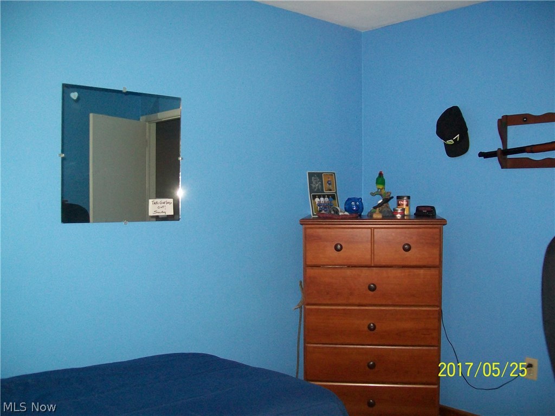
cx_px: 278
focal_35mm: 36
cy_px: 208
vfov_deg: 39.7
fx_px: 577
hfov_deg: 51.4
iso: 160
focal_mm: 6
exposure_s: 1/60
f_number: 2.7
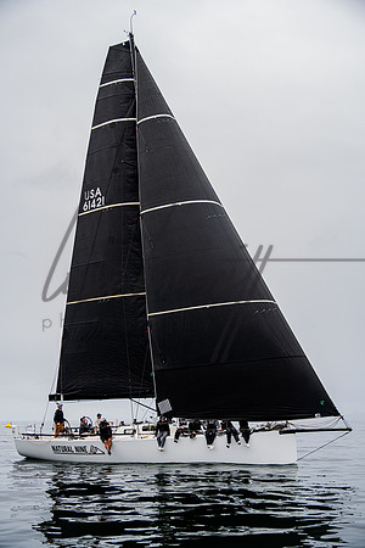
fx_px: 532
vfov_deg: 54.4
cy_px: 274
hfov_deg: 37.9
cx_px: 182
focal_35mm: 35
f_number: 6.3
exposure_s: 1/1250
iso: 800
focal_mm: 35
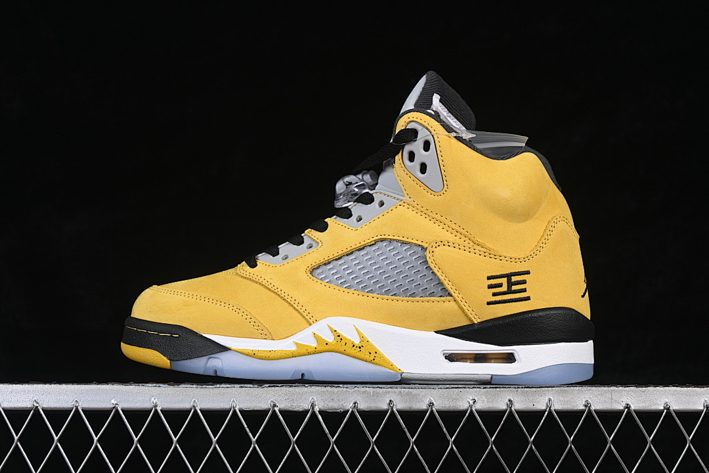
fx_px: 1477
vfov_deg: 18.2
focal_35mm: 75
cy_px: 236
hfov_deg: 27.0
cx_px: 354
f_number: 8
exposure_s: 1/80
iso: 160
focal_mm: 50
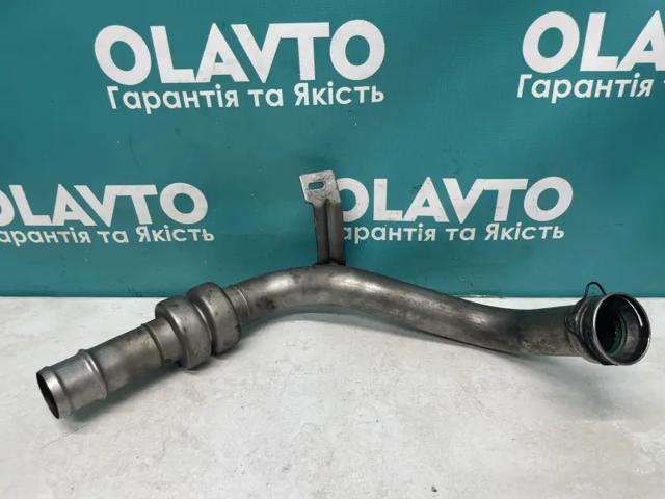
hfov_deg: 67.3
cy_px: 250
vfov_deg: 53.1
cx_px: 332
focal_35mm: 26
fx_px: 499
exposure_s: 1/100
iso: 100
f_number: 1.6
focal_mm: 4.2
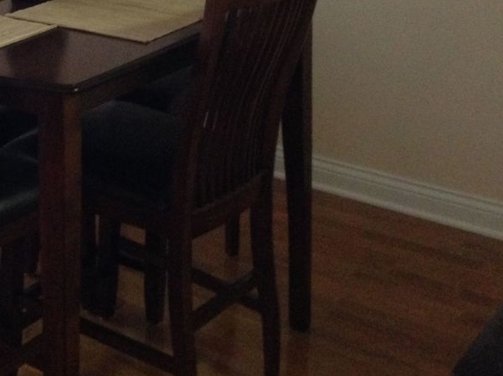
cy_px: -39
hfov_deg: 23.1
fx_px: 1147
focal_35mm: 79
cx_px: -59
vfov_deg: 18.0
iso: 400
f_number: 2.4
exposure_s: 1/15
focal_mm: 4.12
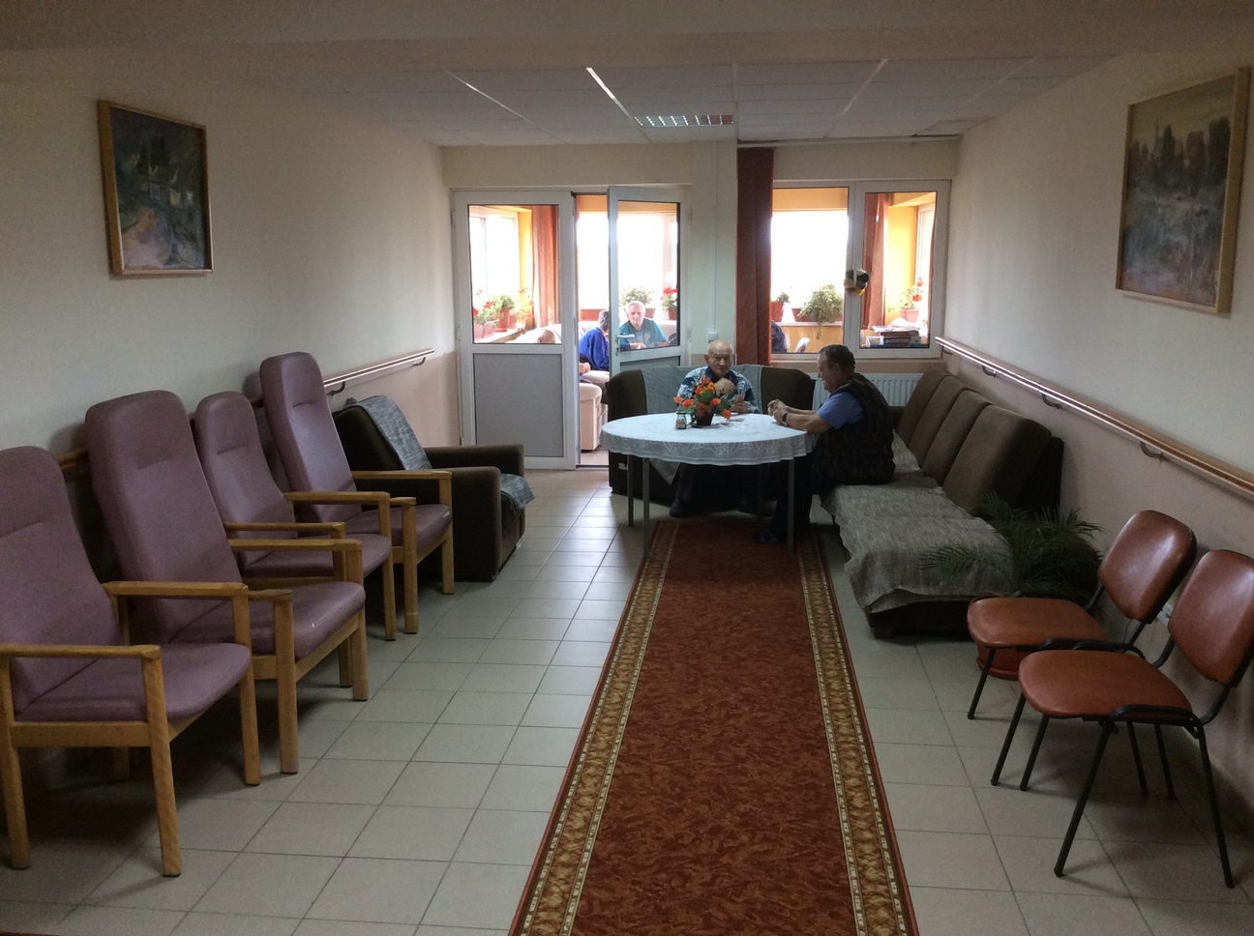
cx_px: 627
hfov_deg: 56.9
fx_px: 1158
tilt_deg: -11.1
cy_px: 468
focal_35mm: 32
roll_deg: +0.9
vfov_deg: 44.1
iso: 100
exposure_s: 1/24
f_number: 2.4
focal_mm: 3.3
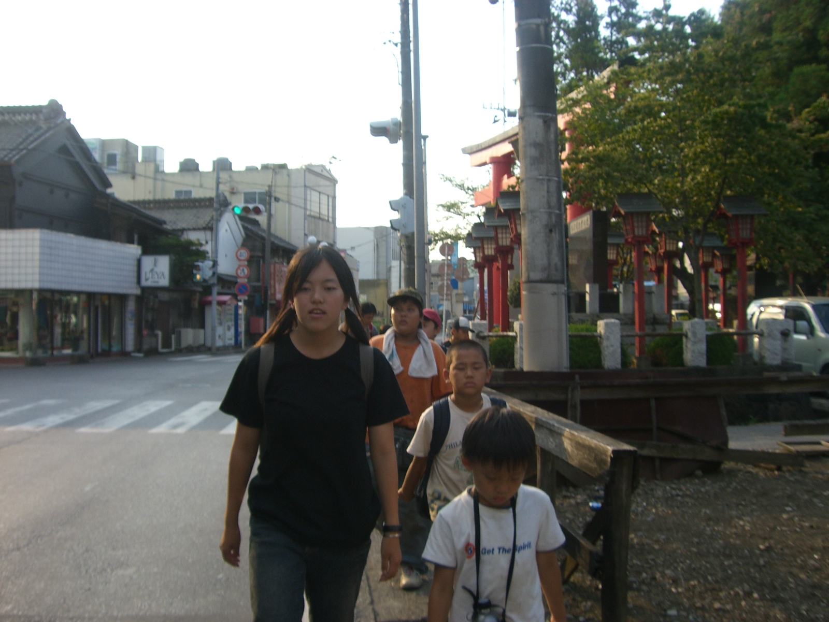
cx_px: 414
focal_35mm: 38
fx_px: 910
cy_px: 311
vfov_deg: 37.7
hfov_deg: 49.0
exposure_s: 1/160
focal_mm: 6.2
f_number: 4.3
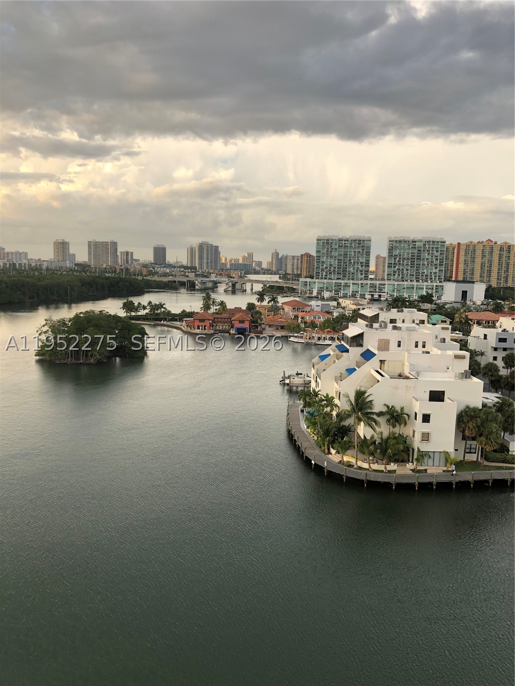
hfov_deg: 49.7
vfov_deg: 63.4
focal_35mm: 28
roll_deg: -1.2
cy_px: 343
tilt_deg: -6.6
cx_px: 258
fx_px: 555
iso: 20
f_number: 1.8
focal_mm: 4
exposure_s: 1/151
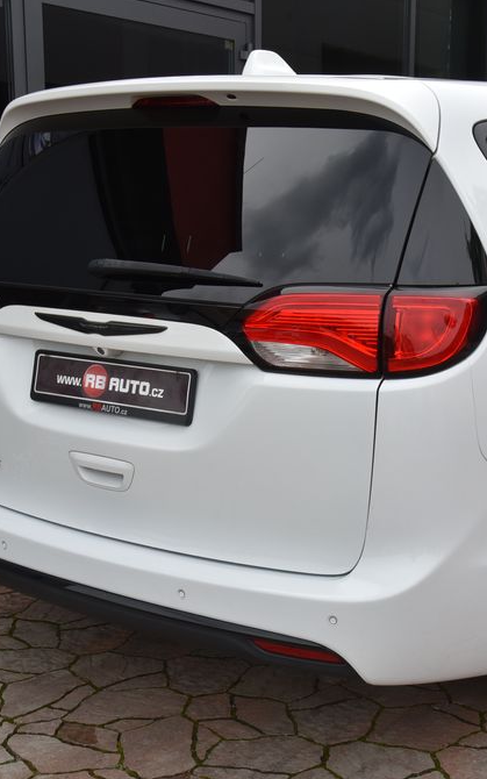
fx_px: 1125
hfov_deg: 24.2
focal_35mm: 53
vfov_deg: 38.2
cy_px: 395
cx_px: 348
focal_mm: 34
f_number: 10
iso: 500
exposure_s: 1/400
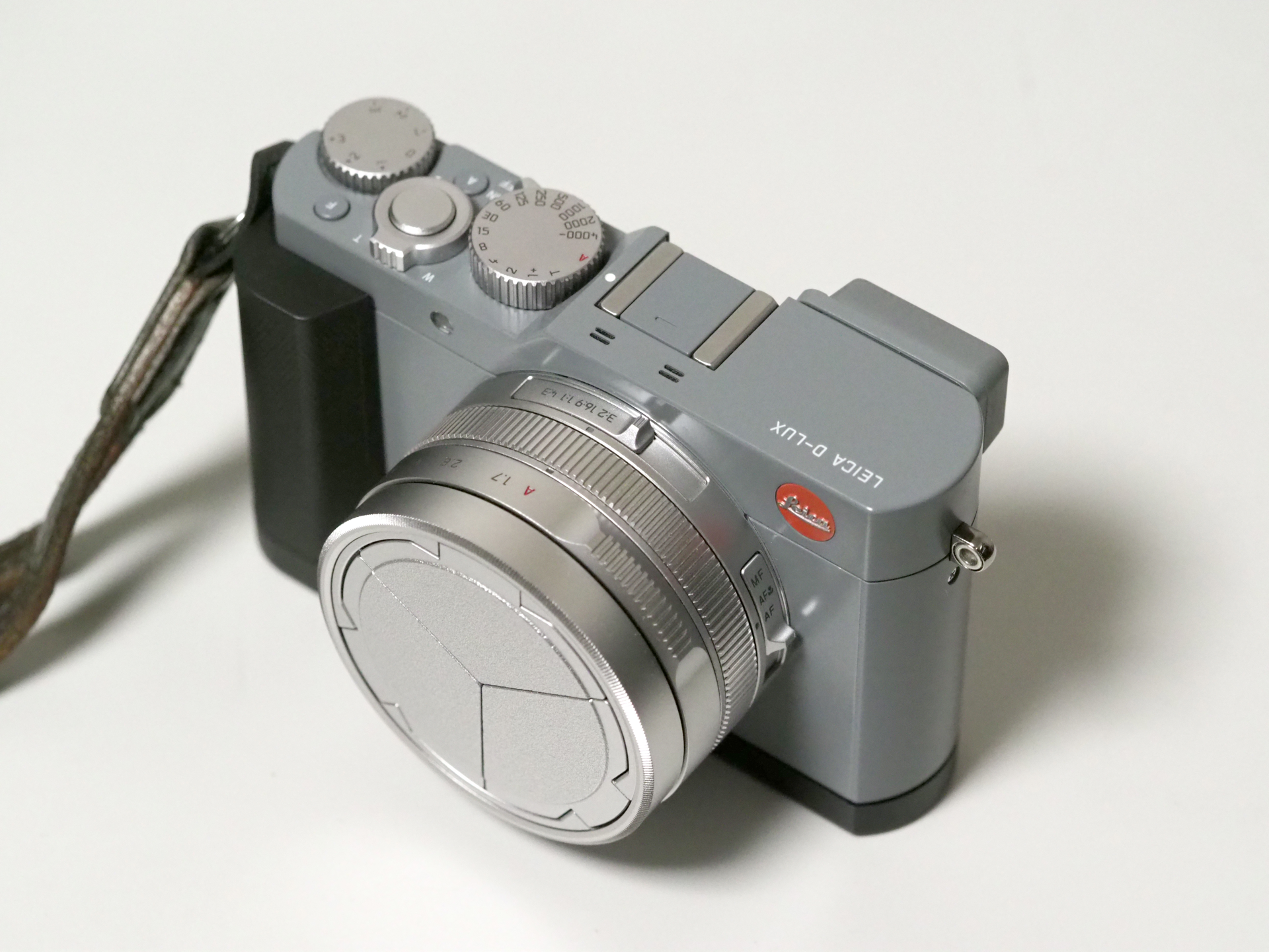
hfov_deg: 16.4
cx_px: 634
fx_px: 4399
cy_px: 476
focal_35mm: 120
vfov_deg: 12.3
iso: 5000
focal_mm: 60
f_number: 4
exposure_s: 1/160
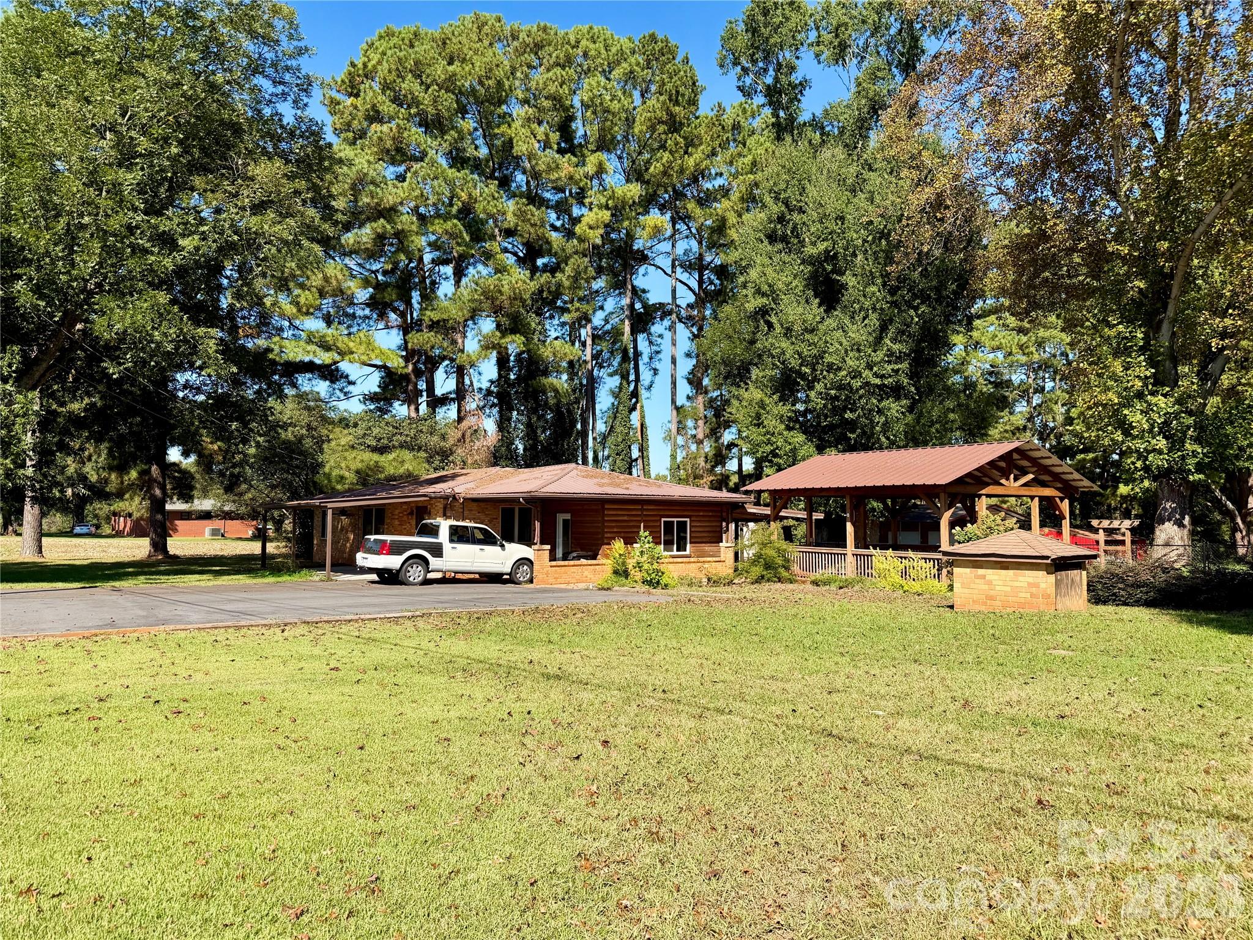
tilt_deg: +2.8
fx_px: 869
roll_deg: -0.5
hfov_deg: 71.6
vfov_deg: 56.8
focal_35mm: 24
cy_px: 470
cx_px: 626
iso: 80
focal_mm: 6.76
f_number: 1.78
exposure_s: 1/2801
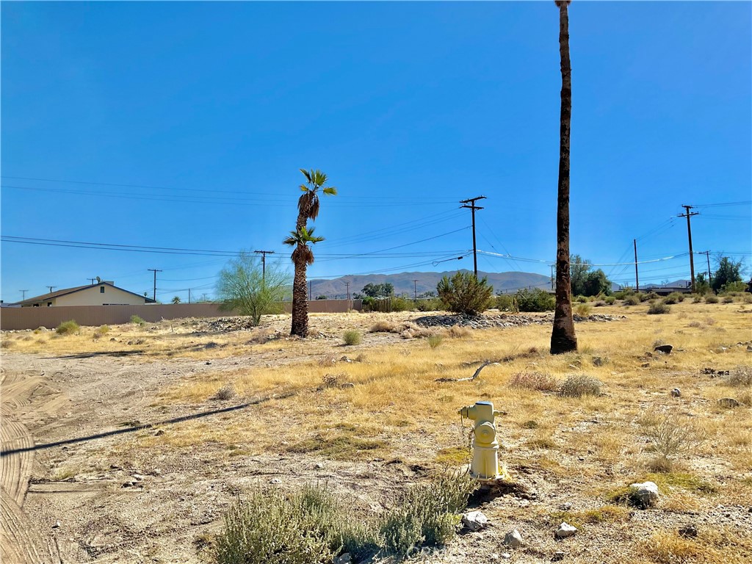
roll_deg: -1.1
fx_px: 630
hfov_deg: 61.7
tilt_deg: +3.7
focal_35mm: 29
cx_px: 376
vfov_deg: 48.2
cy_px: 282
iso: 16
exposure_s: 1/3534
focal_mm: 3
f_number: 1.8
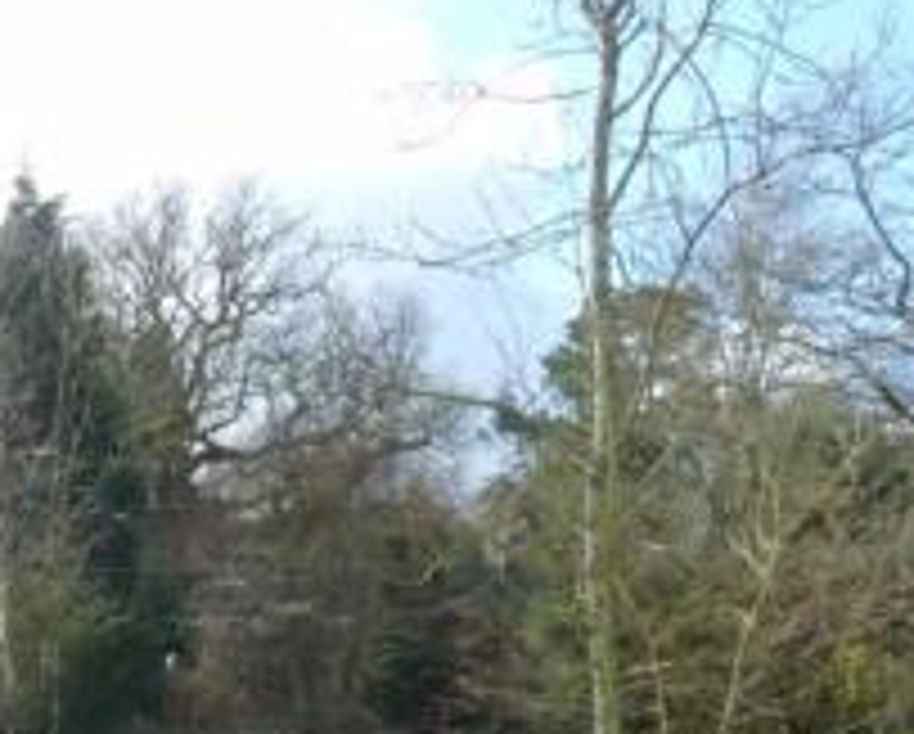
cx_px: -106
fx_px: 1896
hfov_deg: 25.1
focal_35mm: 70
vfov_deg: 21.6
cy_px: 597
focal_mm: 4.1
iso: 80
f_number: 3.3
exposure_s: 1/320
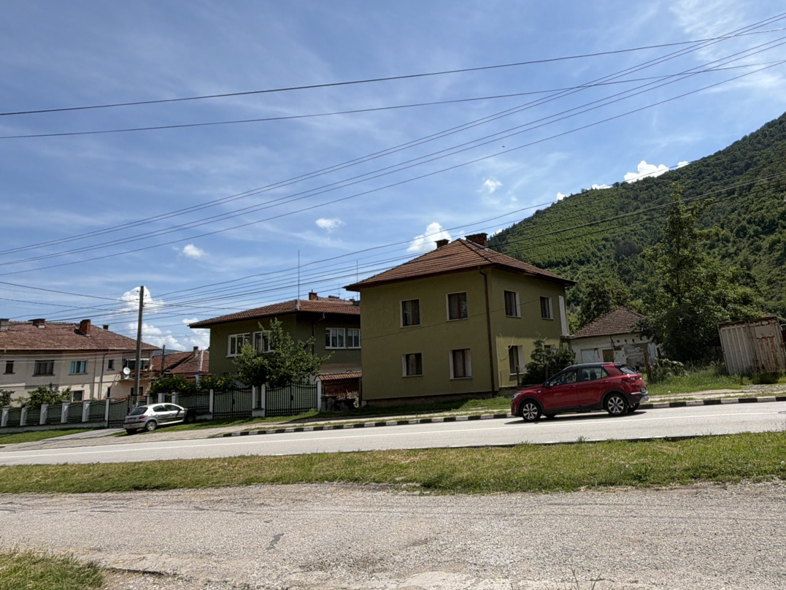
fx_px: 590
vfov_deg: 52.7
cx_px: 525
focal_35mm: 26
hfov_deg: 65.5
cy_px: 233
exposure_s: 1/1464
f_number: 2.2
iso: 20
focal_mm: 2.22
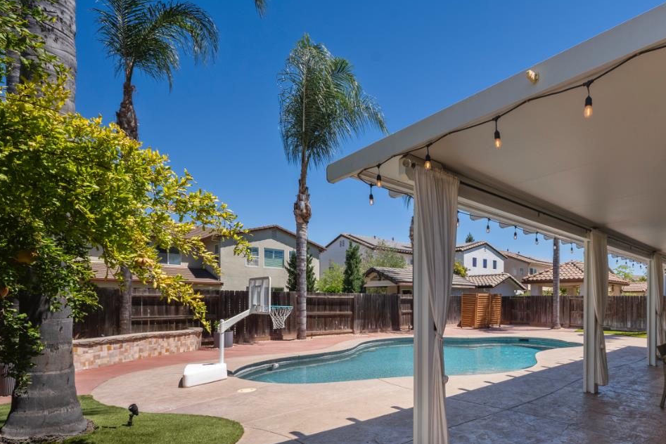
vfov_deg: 62.9
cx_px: 490
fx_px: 352
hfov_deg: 80.9
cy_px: 299
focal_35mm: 19
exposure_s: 1/640
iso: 400
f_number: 8
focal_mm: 12
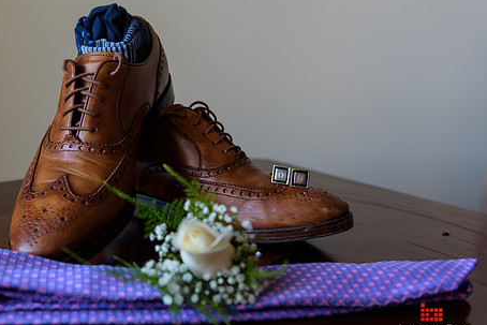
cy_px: 139
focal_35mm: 55
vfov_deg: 24.6
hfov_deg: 35.9
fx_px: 744
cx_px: 171
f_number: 3.2
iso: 400
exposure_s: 1/125
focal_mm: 38
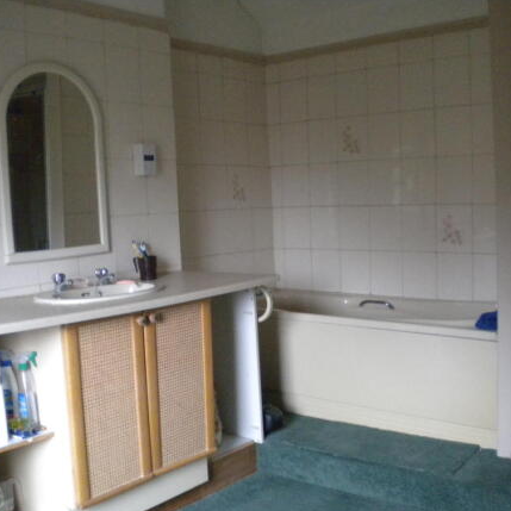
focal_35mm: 42
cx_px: 257
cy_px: 259
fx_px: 701
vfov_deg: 40.0
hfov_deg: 40.0
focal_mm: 6.3
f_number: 3.1
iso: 740
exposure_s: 1/59.1
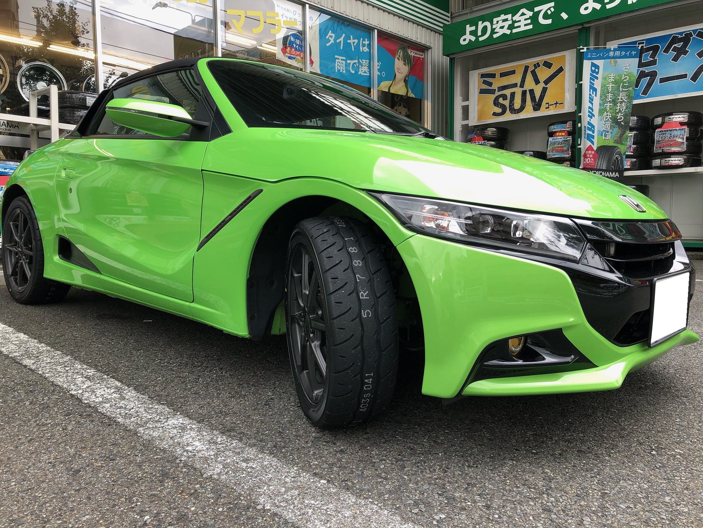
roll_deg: +2.3
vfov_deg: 49.7
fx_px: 569
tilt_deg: -3.3
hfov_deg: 63.4
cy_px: 264
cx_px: 352
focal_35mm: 28
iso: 32
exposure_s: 1/120
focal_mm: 3.99
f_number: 1.8
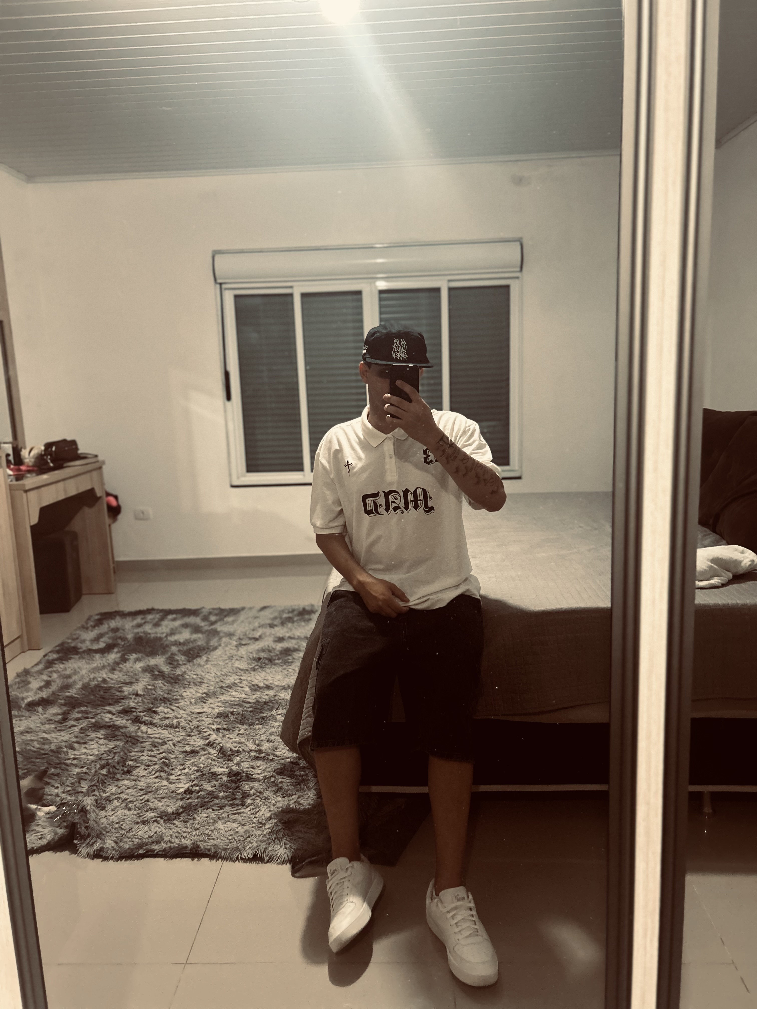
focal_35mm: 26
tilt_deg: -9.6
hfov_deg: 53.1
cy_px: 504
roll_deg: +1.6
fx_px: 758
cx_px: 378
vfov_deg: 67.3
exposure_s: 1/40
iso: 500
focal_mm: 5.7
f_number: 1.5
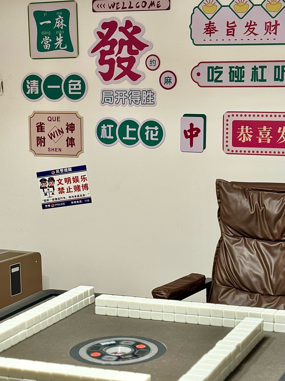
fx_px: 779
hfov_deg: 20.7
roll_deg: -0.3
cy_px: 187
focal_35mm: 71
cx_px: 165
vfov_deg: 27.4
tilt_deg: -6.1
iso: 100
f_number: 1.78
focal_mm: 6.86
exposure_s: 1/50
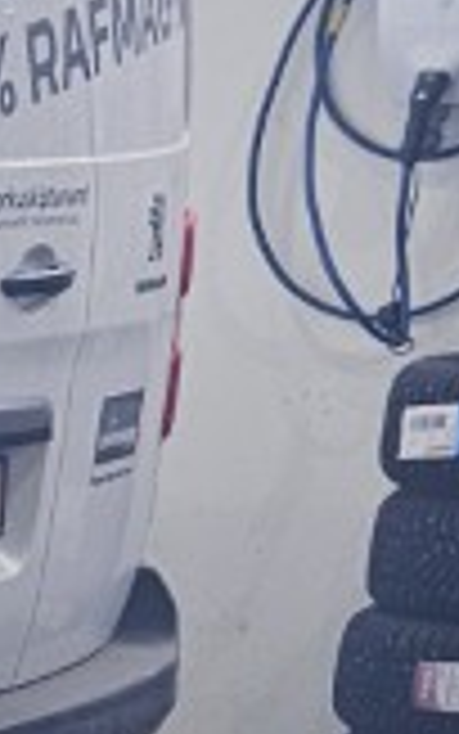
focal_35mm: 192
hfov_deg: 5.3
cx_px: -1818
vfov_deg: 9.9
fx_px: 3839
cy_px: 1599
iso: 25
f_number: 1.7
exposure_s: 1/100
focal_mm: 6.3
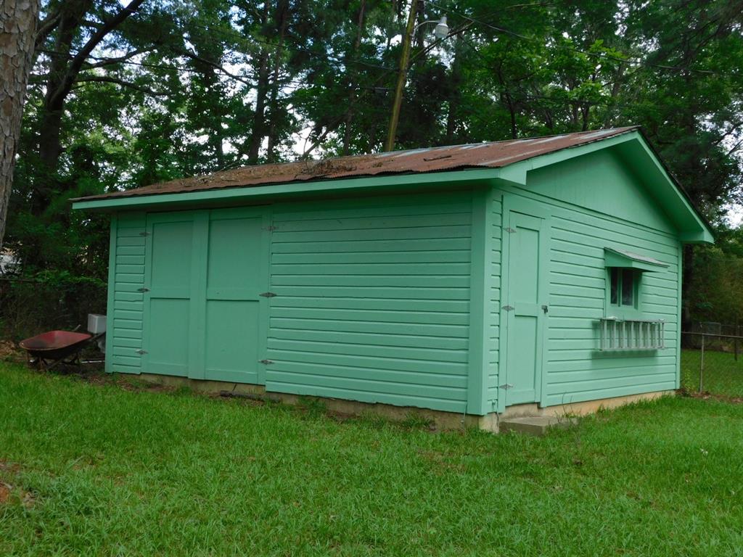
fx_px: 859
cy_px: 278
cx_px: 372
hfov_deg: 46.8
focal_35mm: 40
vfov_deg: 36.0
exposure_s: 1/200
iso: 125
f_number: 3.6
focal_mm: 7.1
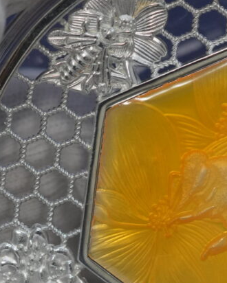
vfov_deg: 6.1
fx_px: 2643
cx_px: 206
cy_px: 176
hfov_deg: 4.9
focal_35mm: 315
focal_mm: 90
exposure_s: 1/160
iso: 1600
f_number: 3.5
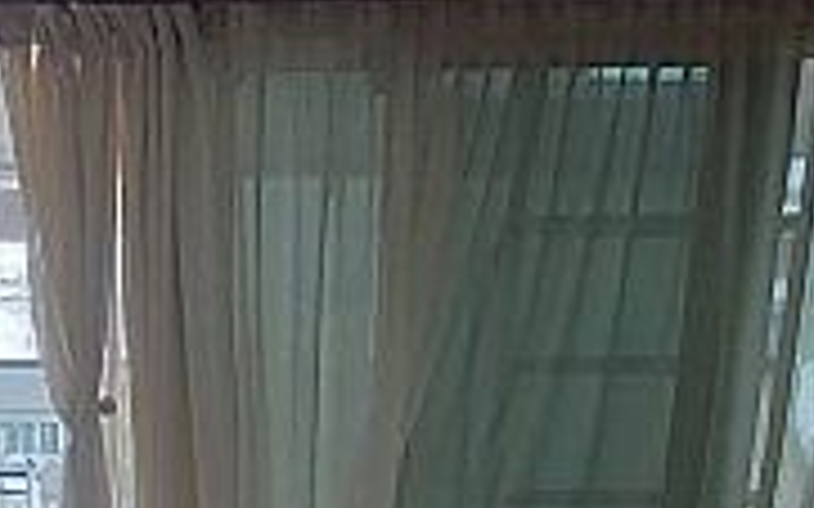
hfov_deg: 25.2
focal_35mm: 78
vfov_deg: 15.8
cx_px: -4
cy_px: 674
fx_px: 1730
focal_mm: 1.74
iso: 50
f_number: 2.2
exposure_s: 1/152
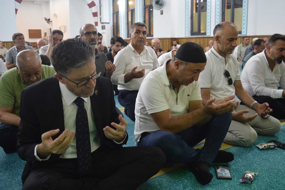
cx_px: 142
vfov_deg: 40.0
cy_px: 95
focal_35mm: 33
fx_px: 261
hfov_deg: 57.2
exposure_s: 1/15
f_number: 3.8
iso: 450
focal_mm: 22
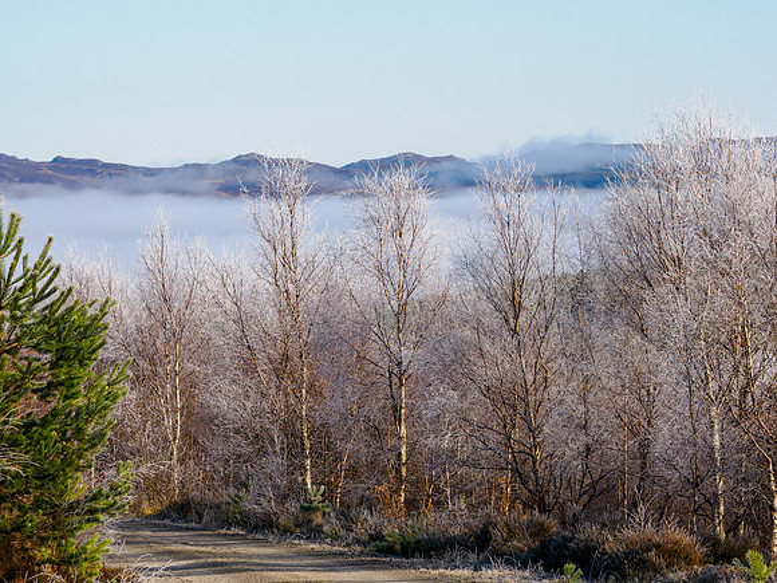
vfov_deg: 10.3
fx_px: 3232
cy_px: 292
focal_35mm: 144
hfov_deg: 13.7
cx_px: 388
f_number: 5.6
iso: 400
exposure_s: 1/2000
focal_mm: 72
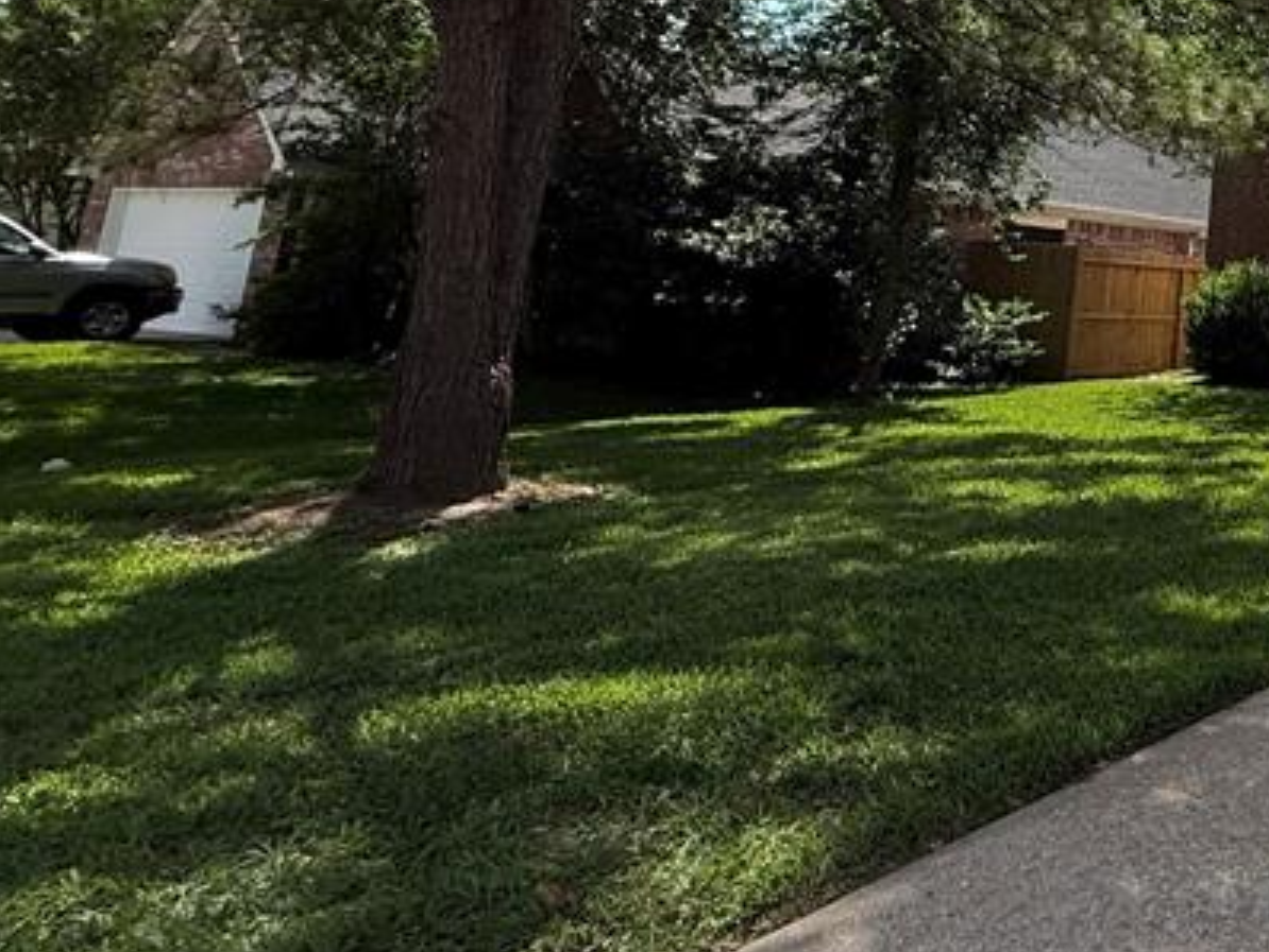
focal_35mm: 36
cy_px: 51
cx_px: 1518
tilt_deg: +12.2
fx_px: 1321
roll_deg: -1.5
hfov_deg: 38.3
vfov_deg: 36.6
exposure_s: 1/2611
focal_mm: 2.22
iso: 64
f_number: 2.2
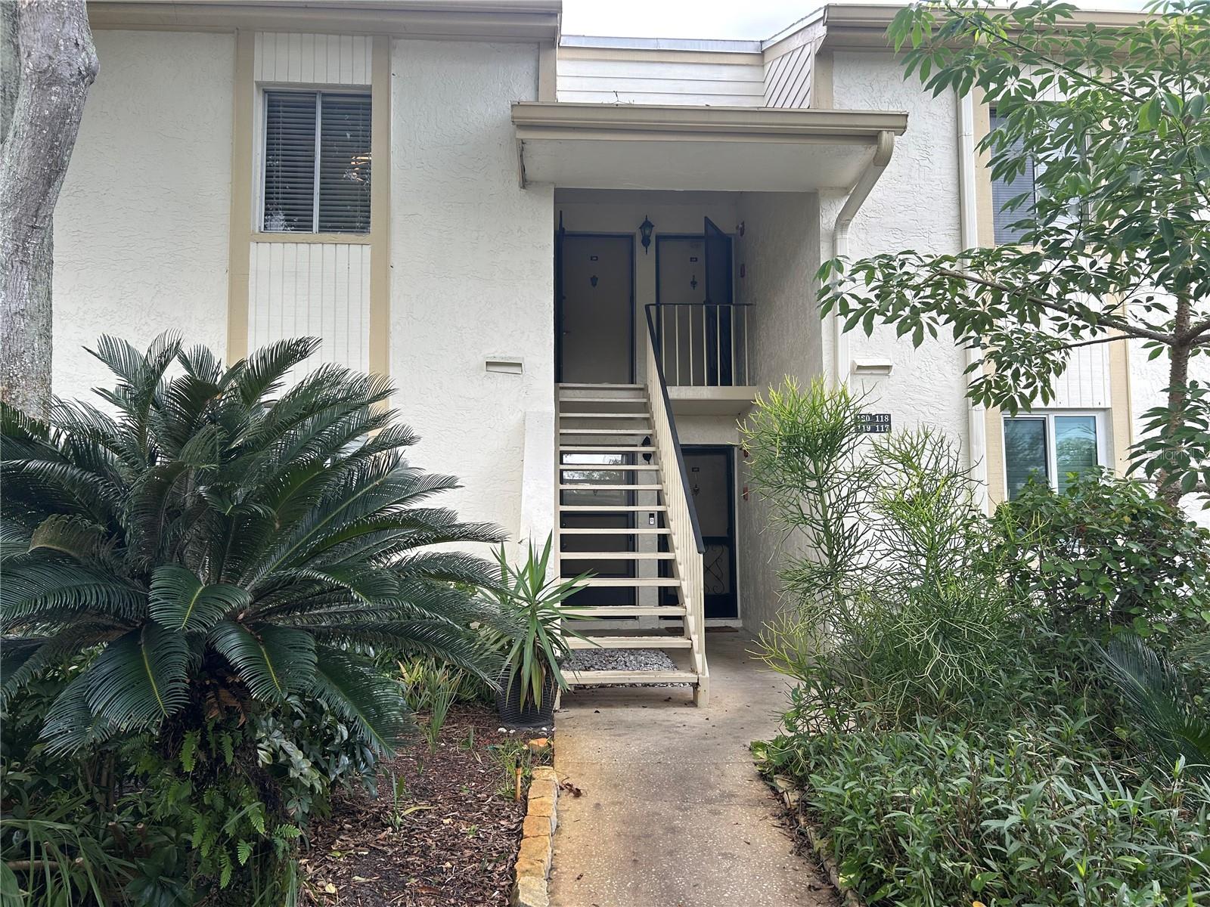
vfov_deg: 53.1
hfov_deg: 67.3
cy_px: 454
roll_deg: +0.9
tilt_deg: +3.6
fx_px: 909
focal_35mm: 26
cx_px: 605
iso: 50
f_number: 1.5
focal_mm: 5.7
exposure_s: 1/625
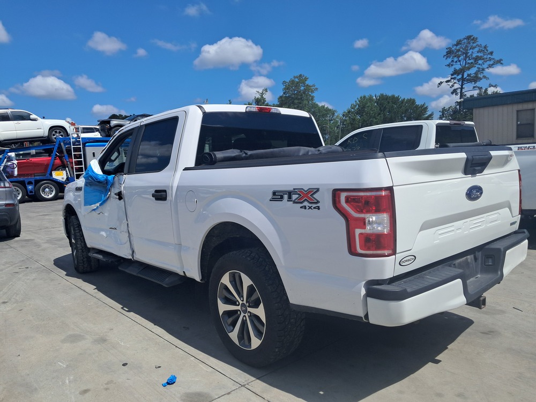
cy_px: 201
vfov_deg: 51.4
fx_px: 418
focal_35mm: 27
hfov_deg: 65.3
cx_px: 268
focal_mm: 4
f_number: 1.8
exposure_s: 1/1403
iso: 50
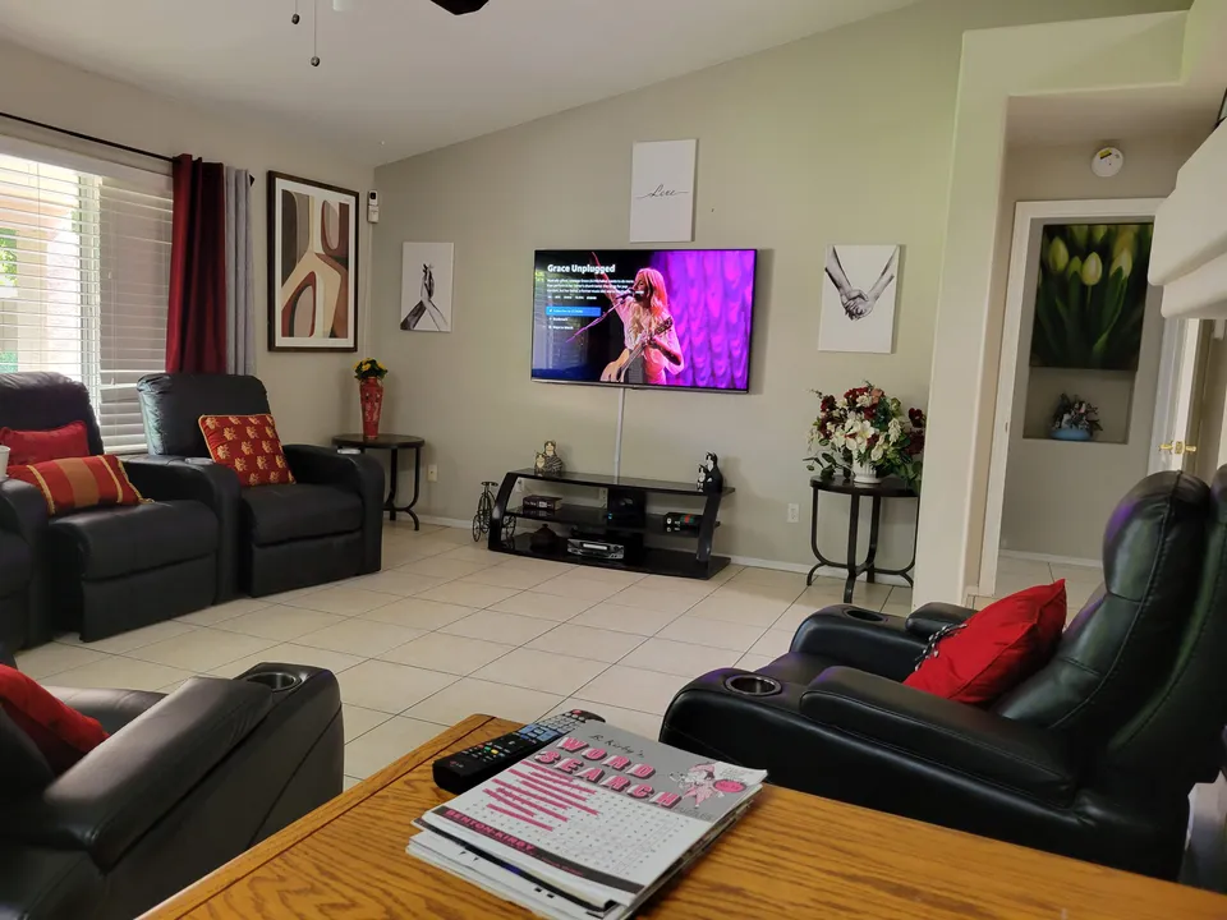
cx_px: 614
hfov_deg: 67.3
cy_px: 460
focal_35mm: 26
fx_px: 922
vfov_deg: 53.1
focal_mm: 5.4
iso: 200
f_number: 1.8
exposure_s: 1/40
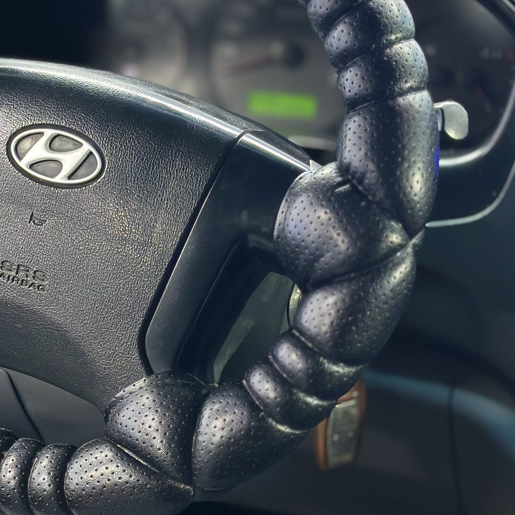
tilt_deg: -22.1
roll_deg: +2.9
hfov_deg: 16.8
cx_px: 61
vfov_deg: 17.1
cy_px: 246
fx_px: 1717
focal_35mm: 102
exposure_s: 1/50
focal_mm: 6.86
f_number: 1.78
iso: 160
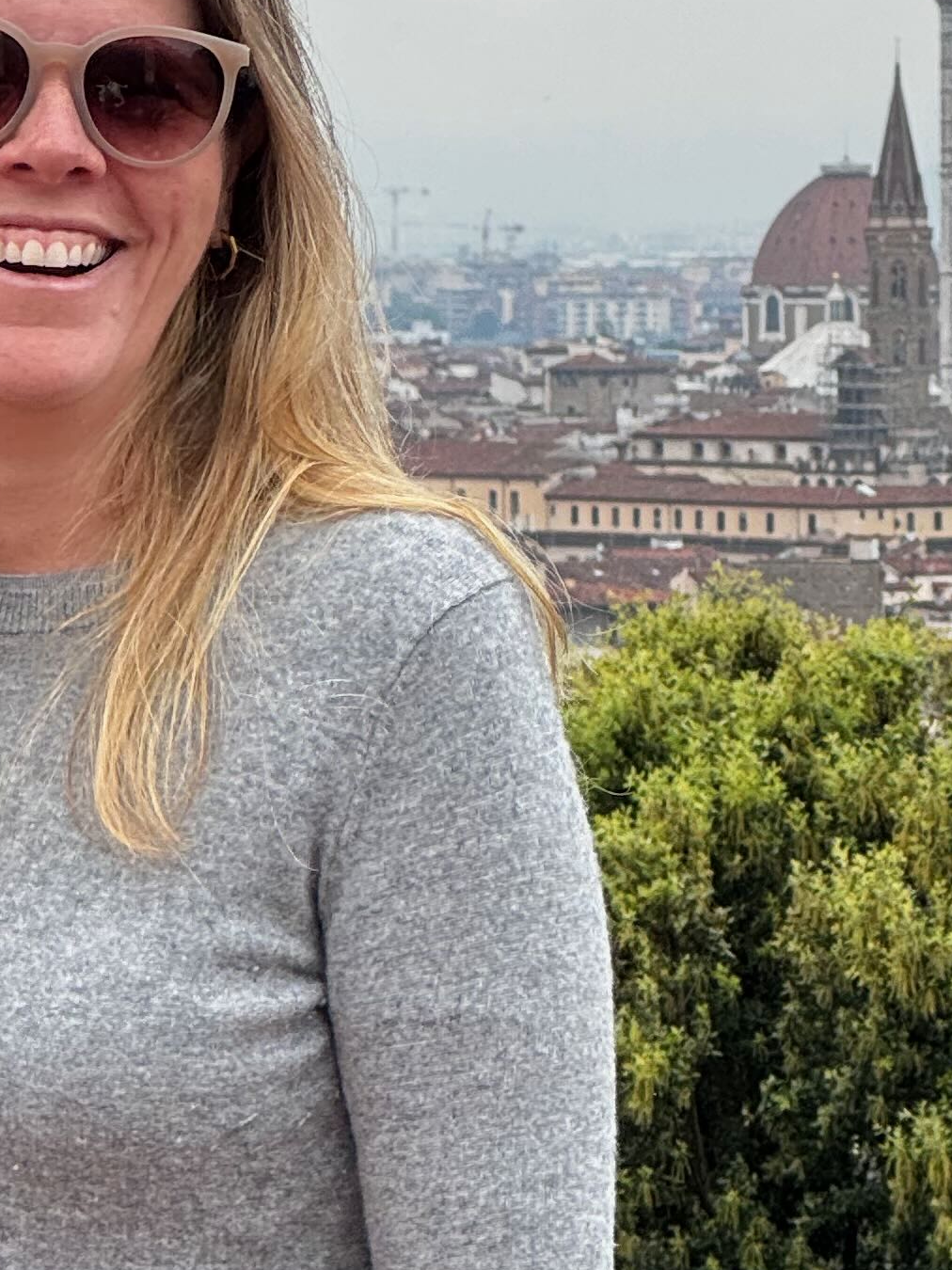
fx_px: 8437
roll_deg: +0.6
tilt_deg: -3.8
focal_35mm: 230
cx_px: 805
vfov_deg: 8.6
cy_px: 815
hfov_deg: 6.4
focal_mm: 9
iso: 25
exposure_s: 1/320
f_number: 2.8
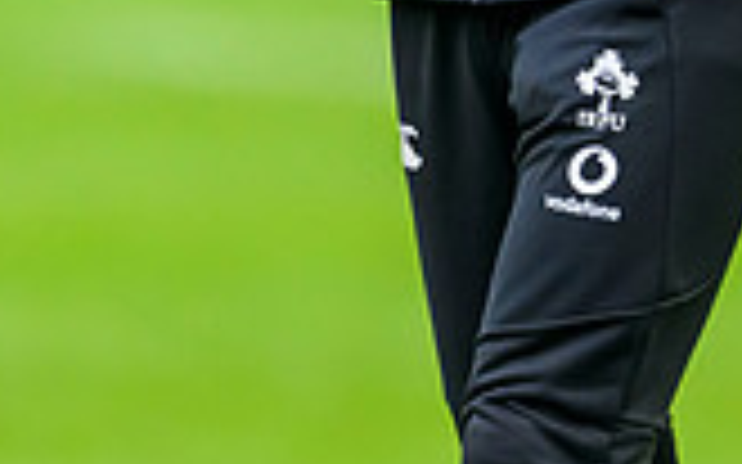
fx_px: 48981
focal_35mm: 2423
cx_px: 711
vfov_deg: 0.5
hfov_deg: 0.9
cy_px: -561
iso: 3200
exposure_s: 1/1000
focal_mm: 560
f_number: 4
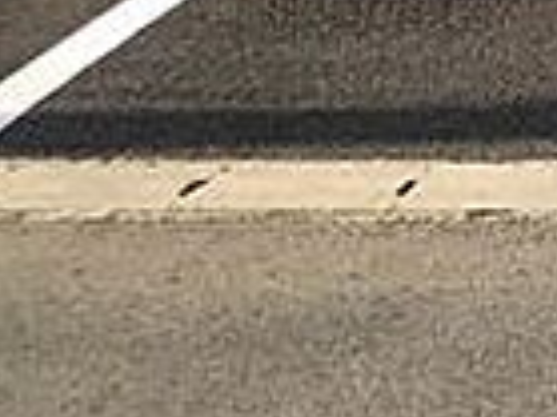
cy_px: -497
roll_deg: -1.7
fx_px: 2074
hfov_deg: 13.1
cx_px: 1134
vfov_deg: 10.3
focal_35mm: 129
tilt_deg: +1.8
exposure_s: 1/484
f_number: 1.8
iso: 20
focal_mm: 3.99
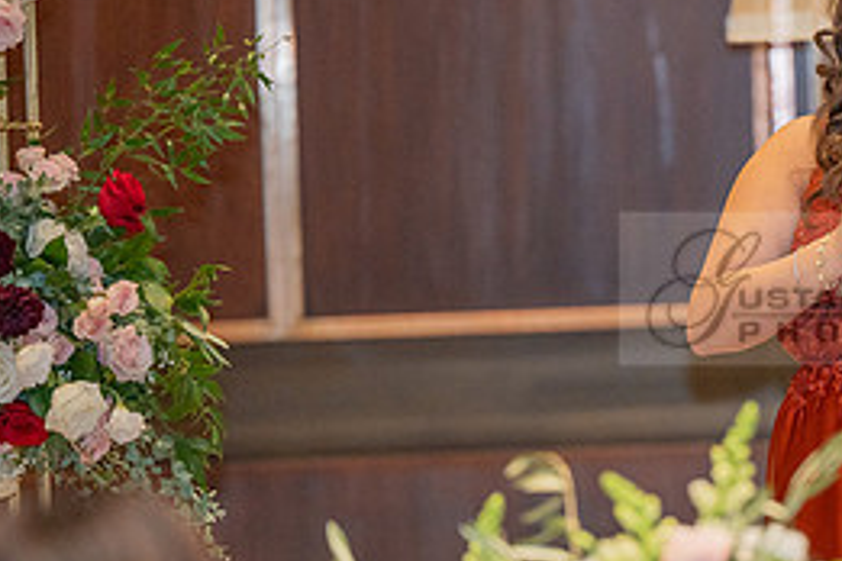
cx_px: 900
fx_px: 10384
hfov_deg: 4.6
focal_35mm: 444
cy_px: 289
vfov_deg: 3.1
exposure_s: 1/160
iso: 1250
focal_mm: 200
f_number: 3.2
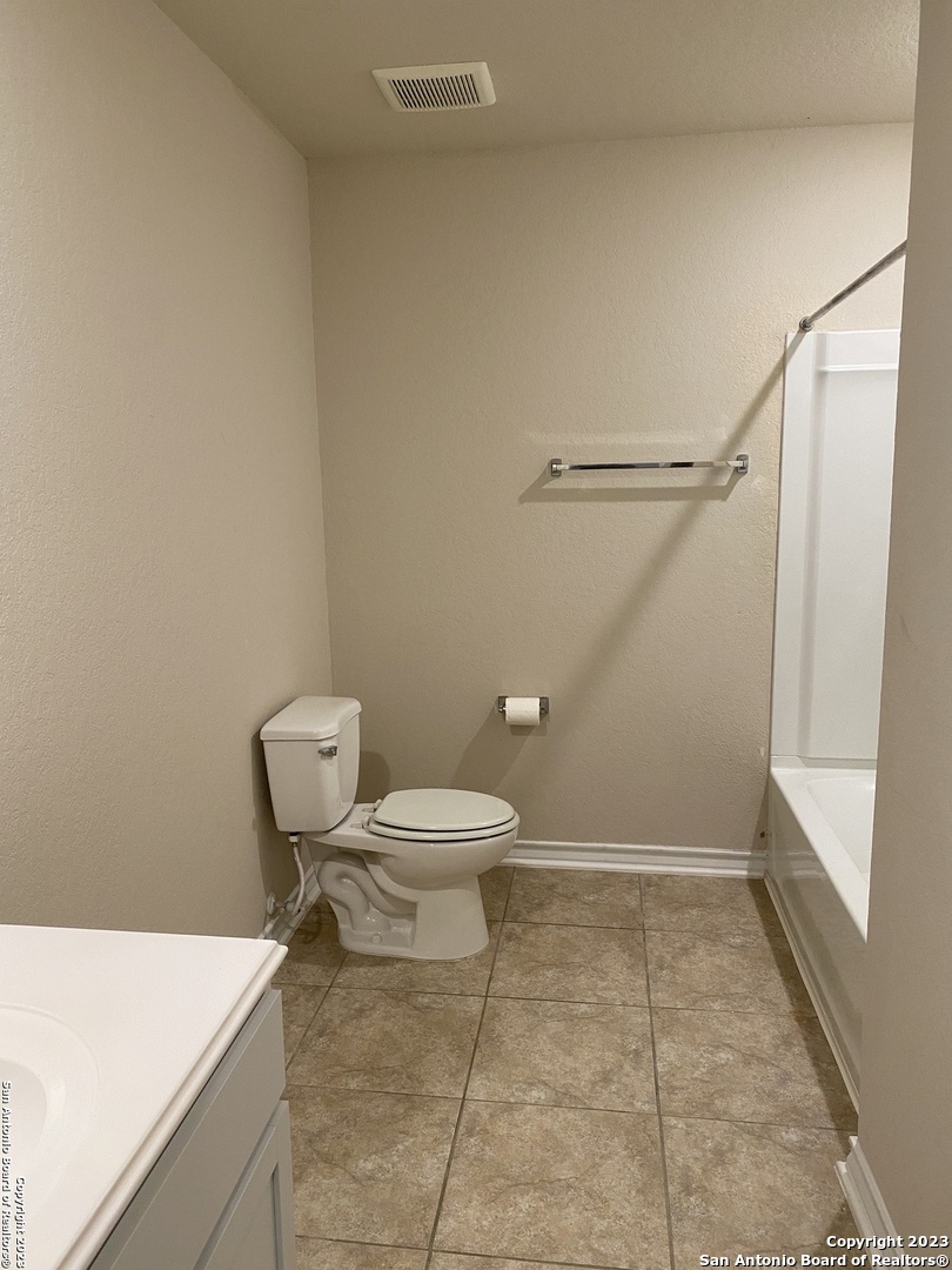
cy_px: 635
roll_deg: +0.1
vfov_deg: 67.3
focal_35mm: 26
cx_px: 476
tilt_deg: -8.5
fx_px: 953
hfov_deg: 53.1
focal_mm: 4.25
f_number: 1.8
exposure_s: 1/60
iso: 100
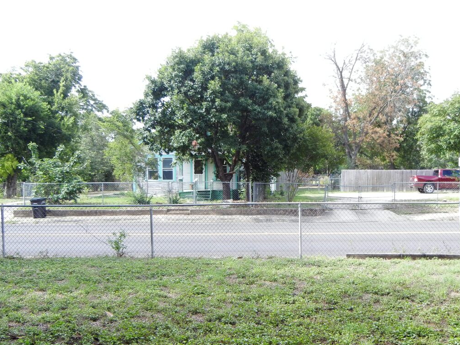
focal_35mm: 43
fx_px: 571
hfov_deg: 43.6
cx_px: 281
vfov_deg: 33.5
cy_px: 202
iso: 160
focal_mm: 5.4
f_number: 3.5
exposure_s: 1/337
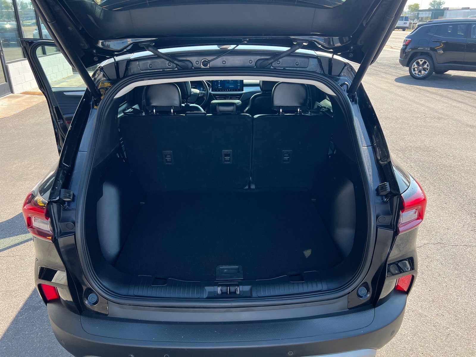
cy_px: 178
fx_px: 358
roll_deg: -1.3
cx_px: 238
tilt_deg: -25.4
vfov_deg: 53.1
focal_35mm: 26
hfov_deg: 67.3
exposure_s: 1/873
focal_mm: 5.7
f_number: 1.5
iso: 50
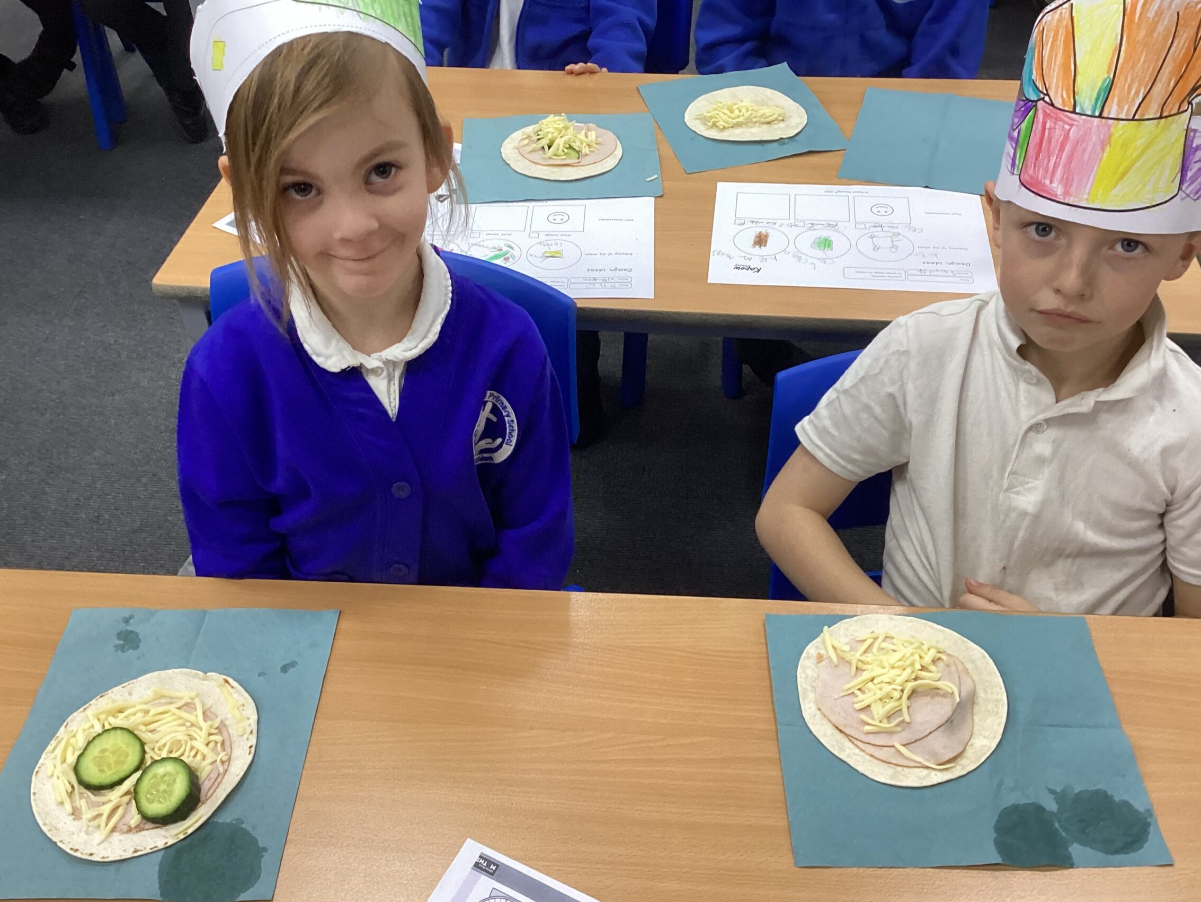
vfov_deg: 40.7
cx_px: 601
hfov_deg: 52.6
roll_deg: +2.1
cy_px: 453
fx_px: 1215
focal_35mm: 35
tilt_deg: -40.6
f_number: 2.4
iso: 160
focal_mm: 3.3
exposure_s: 1/60
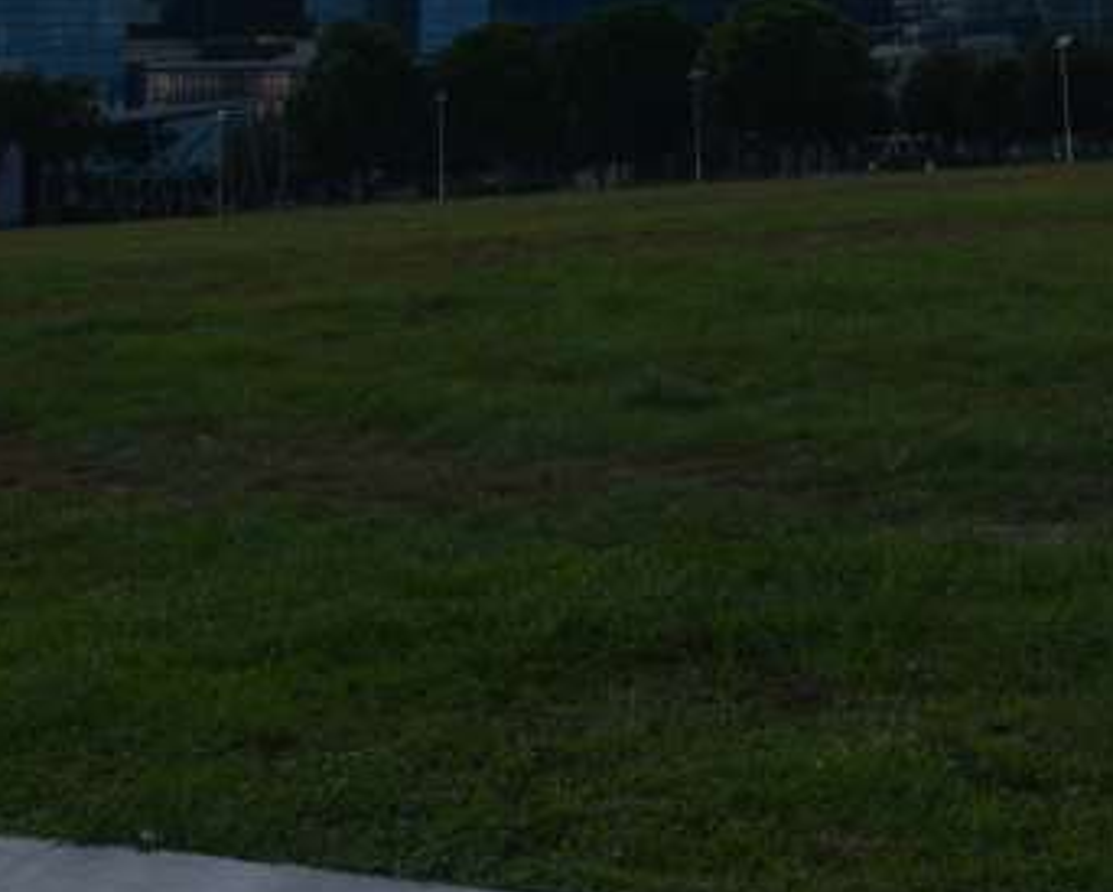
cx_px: 1155
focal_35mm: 79
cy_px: -288
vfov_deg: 18.1
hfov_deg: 23.0
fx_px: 2604
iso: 100
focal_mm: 24
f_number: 7.1
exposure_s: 1/200
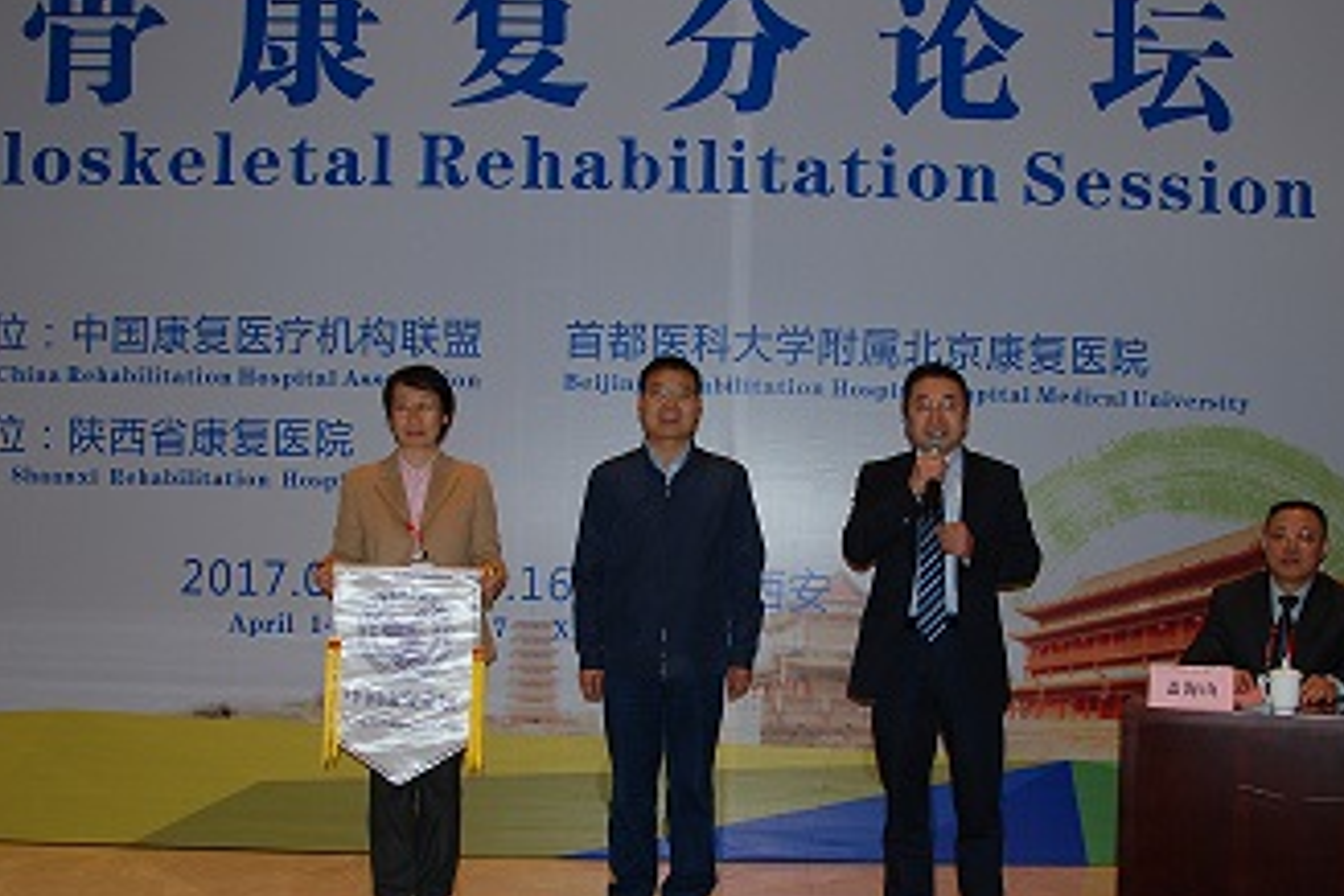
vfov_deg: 33.2
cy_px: 563
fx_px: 1493
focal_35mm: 40
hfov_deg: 48.2
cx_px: 810
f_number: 3.5
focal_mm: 18
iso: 200
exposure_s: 1/60
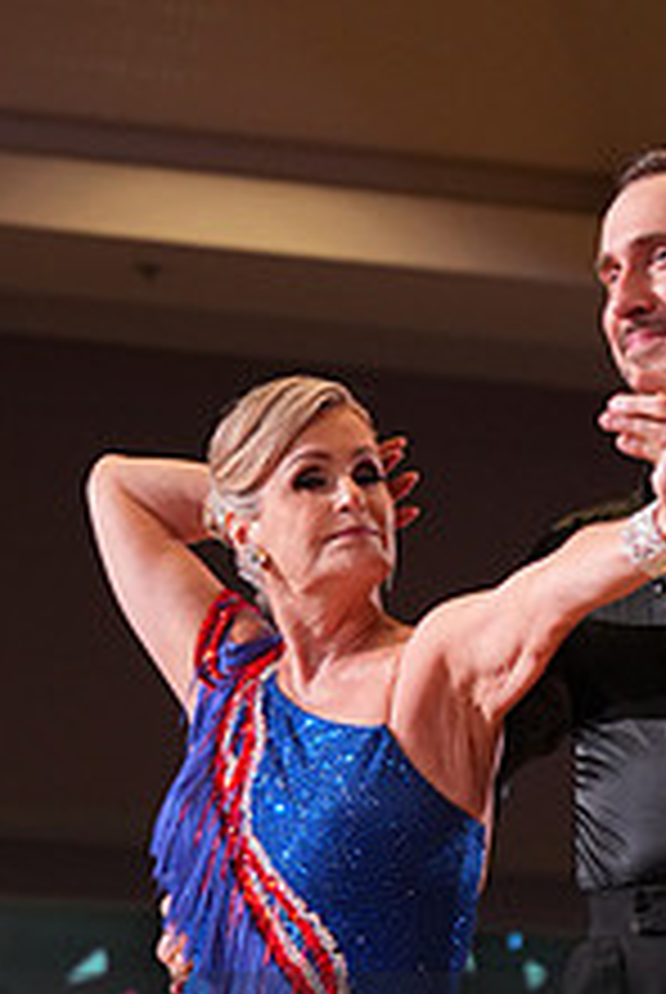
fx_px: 6749
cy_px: 1124
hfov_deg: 5.6
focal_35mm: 244
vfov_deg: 8.4
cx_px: 529
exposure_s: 1/400
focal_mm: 93
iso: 2500
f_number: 4
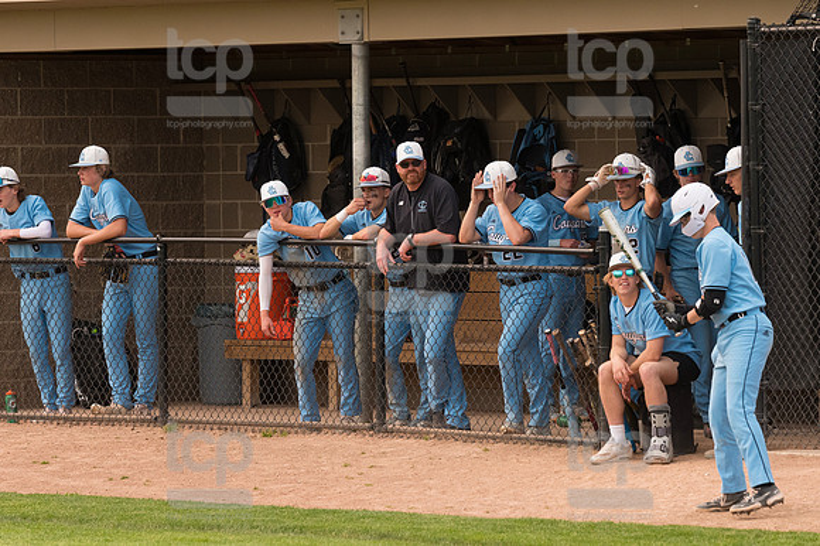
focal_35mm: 285
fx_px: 6488
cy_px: 273
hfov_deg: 7.2
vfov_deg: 4.8
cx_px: 410
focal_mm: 190
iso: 1000
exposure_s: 1/2000
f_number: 5.6
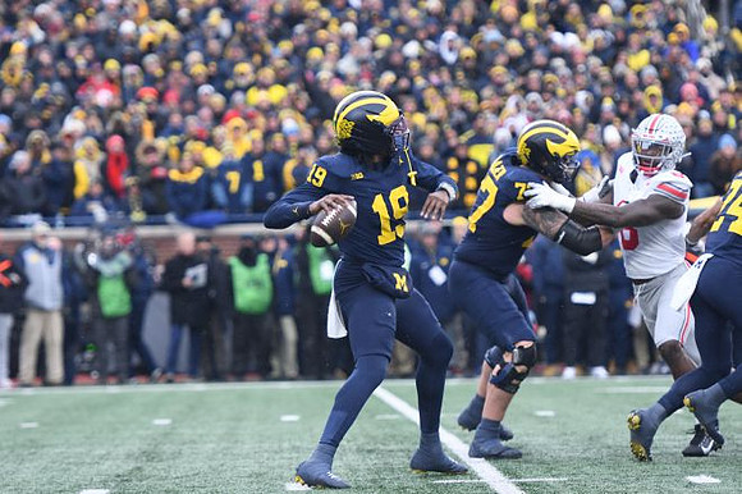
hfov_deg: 8.9
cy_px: 247
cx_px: 371
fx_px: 4779
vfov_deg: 5.9
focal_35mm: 232
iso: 800
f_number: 2.8
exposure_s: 1/1000
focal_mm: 155
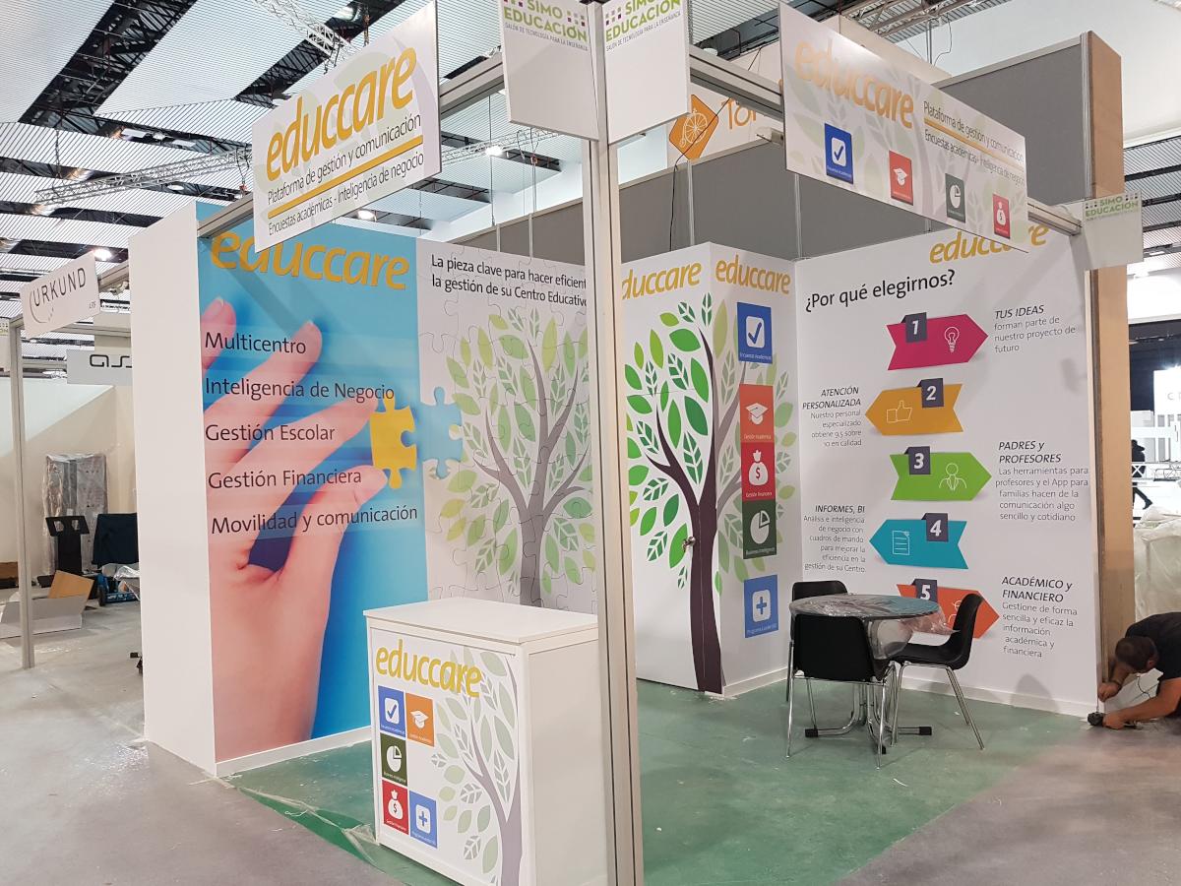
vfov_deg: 53.1
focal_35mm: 26
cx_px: 590
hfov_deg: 67.3
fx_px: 887
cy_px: 443
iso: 160
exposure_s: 1/25
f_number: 1.7
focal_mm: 4.2
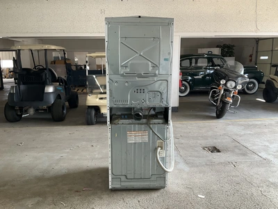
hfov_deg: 61.7
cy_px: 104
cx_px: 139
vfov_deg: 48.2
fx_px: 233
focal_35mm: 29
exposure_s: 1/120
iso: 64
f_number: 1.8
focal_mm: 3
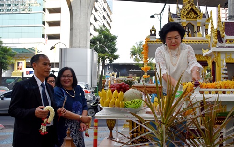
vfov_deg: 34.5
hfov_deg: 52.7
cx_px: 128
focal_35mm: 37
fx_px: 236
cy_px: 79
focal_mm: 22
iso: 800
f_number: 10
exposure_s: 1/400
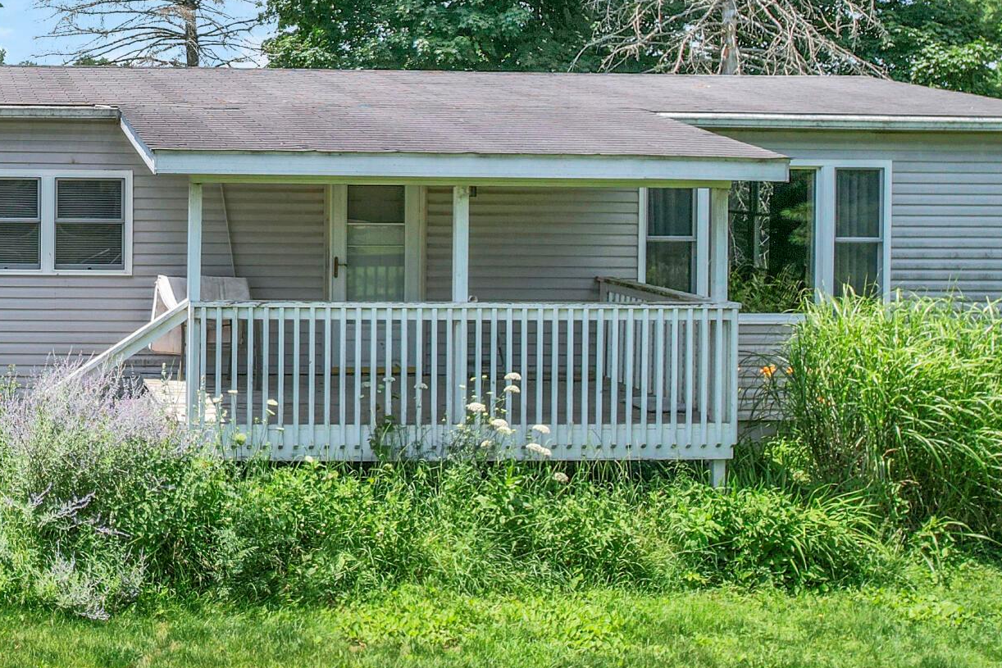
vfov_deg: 24.6
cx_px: 13
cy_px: 121
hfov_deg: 33.8
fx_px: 1503
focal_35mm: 54
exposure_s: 1/1250
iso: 110
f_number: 2.8
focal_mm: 8.38
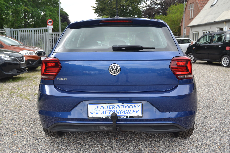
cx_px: 115
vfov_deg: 34.2
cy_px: 76
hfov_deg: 49.6
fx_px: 249
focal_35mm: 39
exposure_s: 1/125
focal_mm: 26
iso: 100
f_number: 5.6
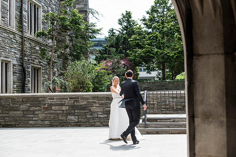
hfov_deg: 28.8
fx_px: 459
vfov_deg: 19.5
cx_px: 118
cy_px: 78
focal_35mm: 70
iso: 1000
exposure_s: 1/4000
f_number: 4.5
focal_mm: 70
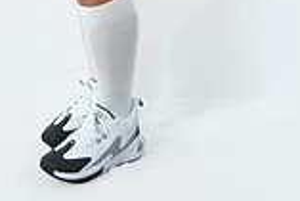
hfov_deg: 18.7
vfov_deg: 11.3
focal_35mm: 109
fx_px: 909
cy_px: -209
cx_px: 124
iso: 200
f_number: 5.6
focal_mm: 38
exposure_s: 1/200
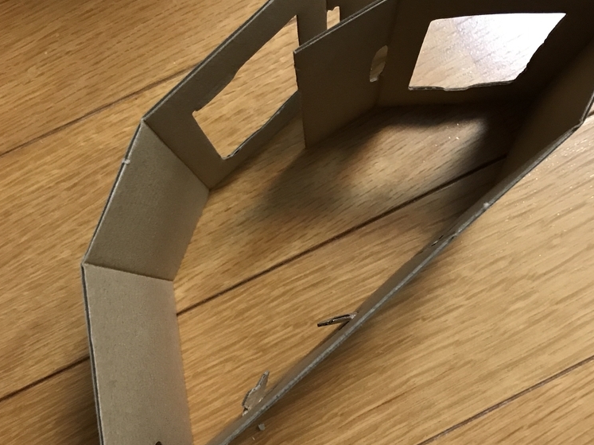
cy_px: 243
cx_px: 349
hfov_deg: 41.9
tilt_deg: -82.8
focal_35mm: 45
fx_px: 772
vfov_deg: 32.2
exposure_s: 1/17
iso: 80
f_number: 1.8
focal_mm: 3.99
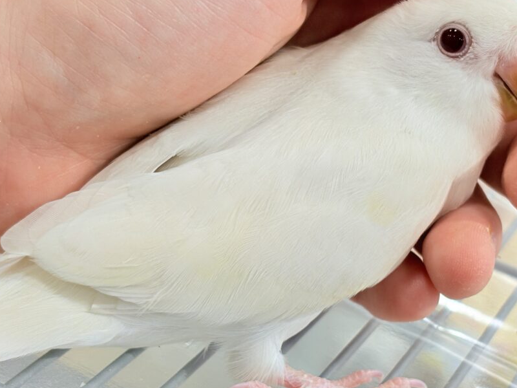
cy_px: 223
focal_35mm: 78
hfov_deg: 24.9
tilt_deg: -27.3
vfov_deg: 18.9
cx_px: 337
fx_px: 1165
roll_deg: -13.0
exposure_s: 1/100
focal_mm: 5.96
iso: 64
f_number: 1.6
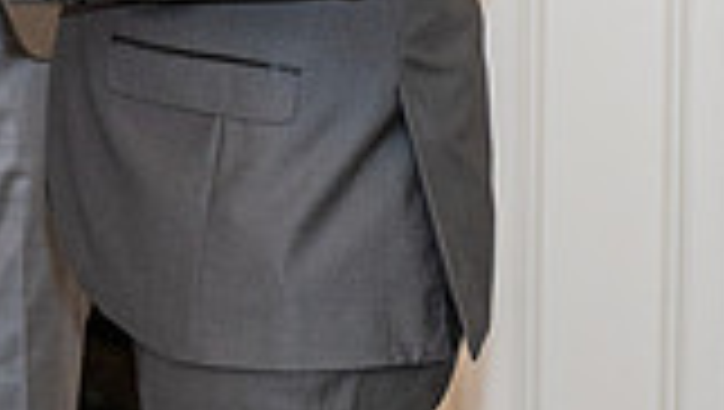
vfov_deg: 4.6
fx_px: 5074
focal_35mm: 264
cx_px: -247
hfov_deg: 8.0
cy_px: -322
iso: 1250
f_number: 3.5
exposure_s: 1/200
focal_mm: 70
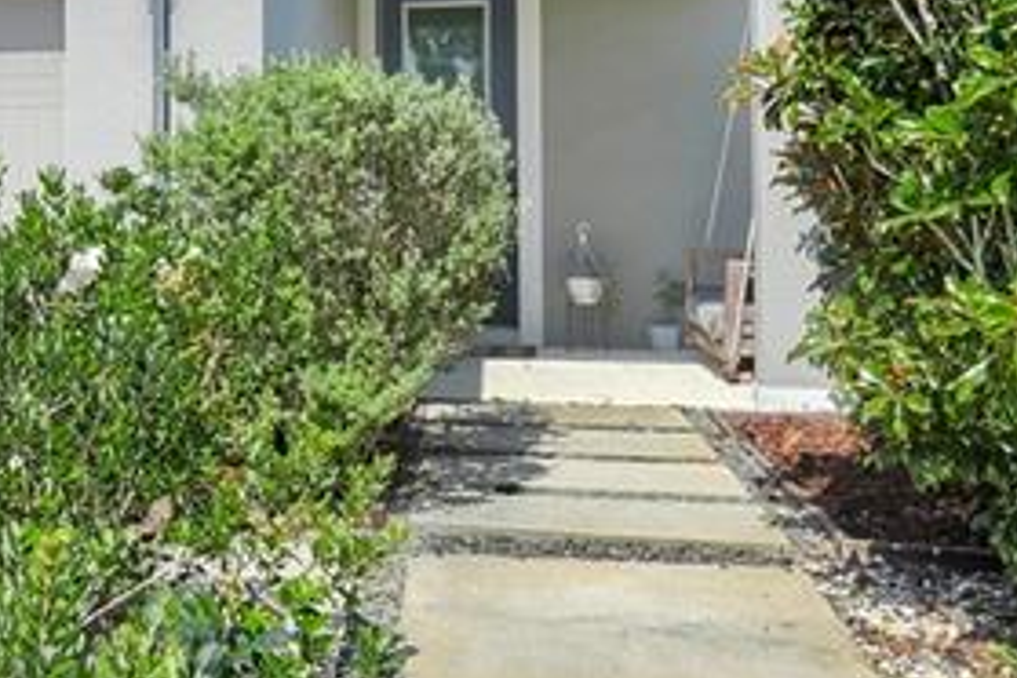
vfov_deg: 24.3
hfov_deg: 33.6
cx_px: 40
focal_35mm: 55
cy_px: 149
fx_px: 1554
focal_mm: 10
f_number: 9
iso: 250
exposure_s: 1/80
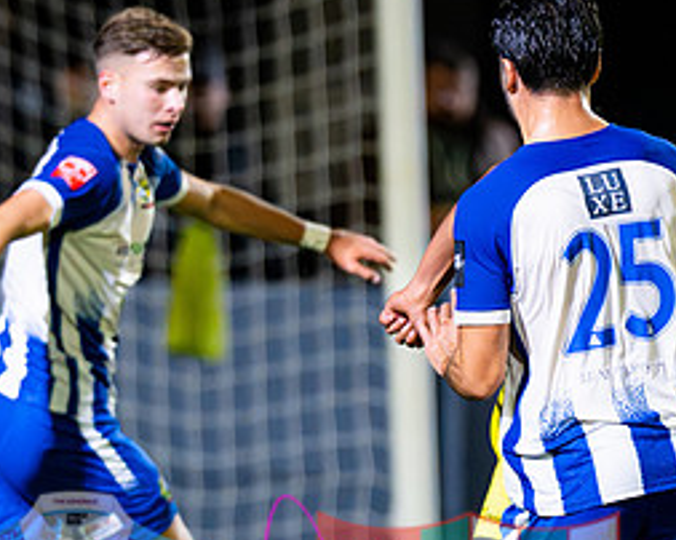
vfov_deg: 1.9
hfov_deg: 2.4
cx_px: 311
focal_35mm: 819
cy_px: 421
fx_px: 16373
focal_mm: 300
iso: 8000
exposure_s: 1/1250
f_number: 2.8
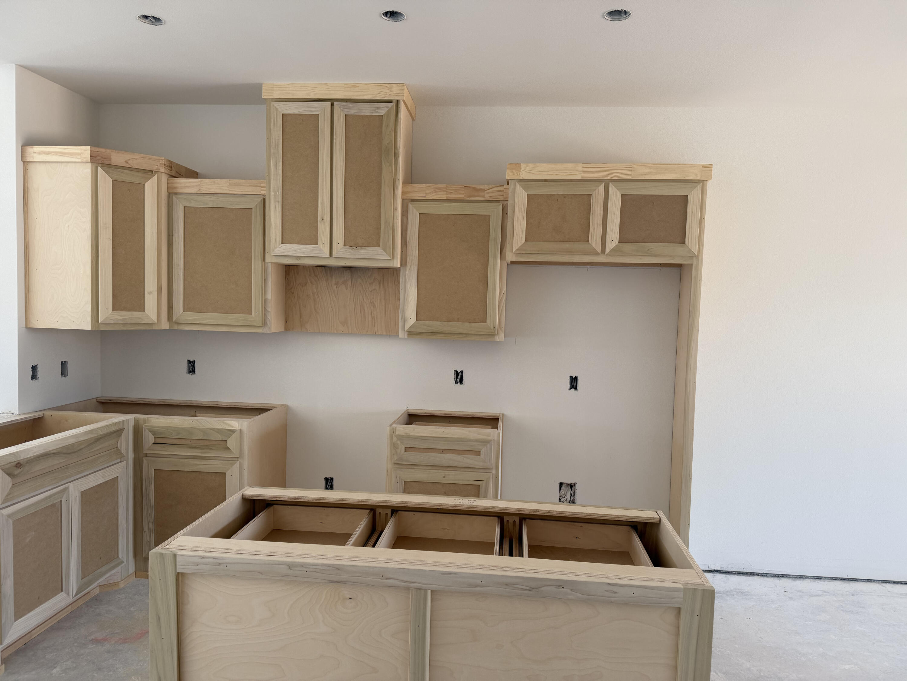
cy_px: 340
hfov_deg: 71.6
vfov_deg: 56.8
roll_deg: -1.8
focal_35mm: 24
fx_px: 629
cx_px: 454
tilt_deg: -3.1
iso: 100
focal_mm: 6.76
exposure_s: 1/121
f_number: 1.78
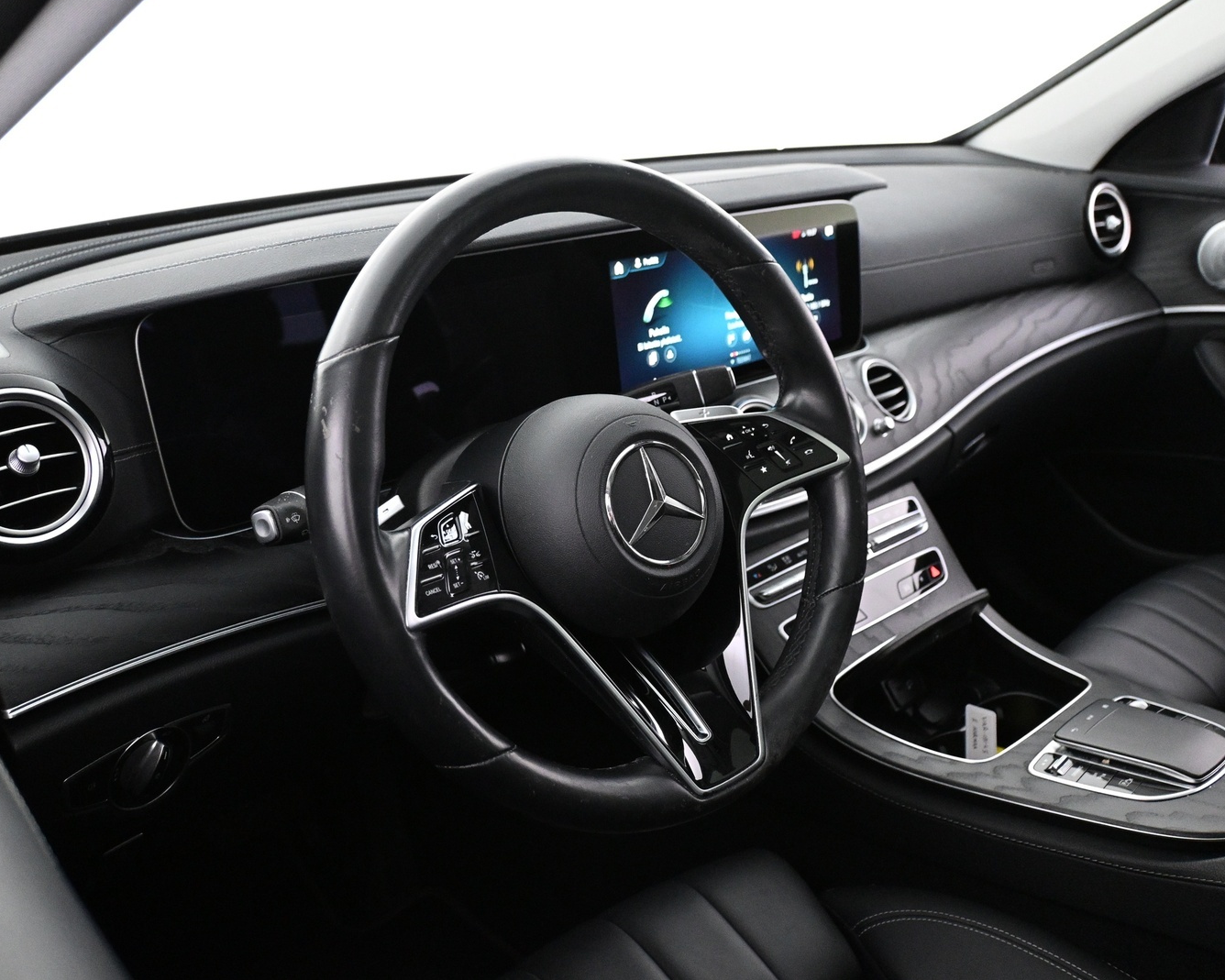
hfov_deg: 53.8
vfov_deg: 44.2
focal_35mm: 33
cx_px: 566
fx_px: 1207
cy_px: 487
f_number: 3.8
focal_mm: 19.5
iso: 4000
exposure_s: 1/40
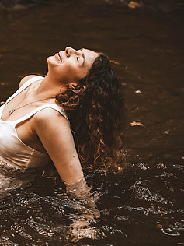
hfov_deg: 9.7
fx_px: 1077
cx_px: -2
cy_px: 134
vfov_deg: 13.0
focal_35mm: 152
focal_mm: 86
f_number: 2.8
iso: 1000
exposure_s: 1/400
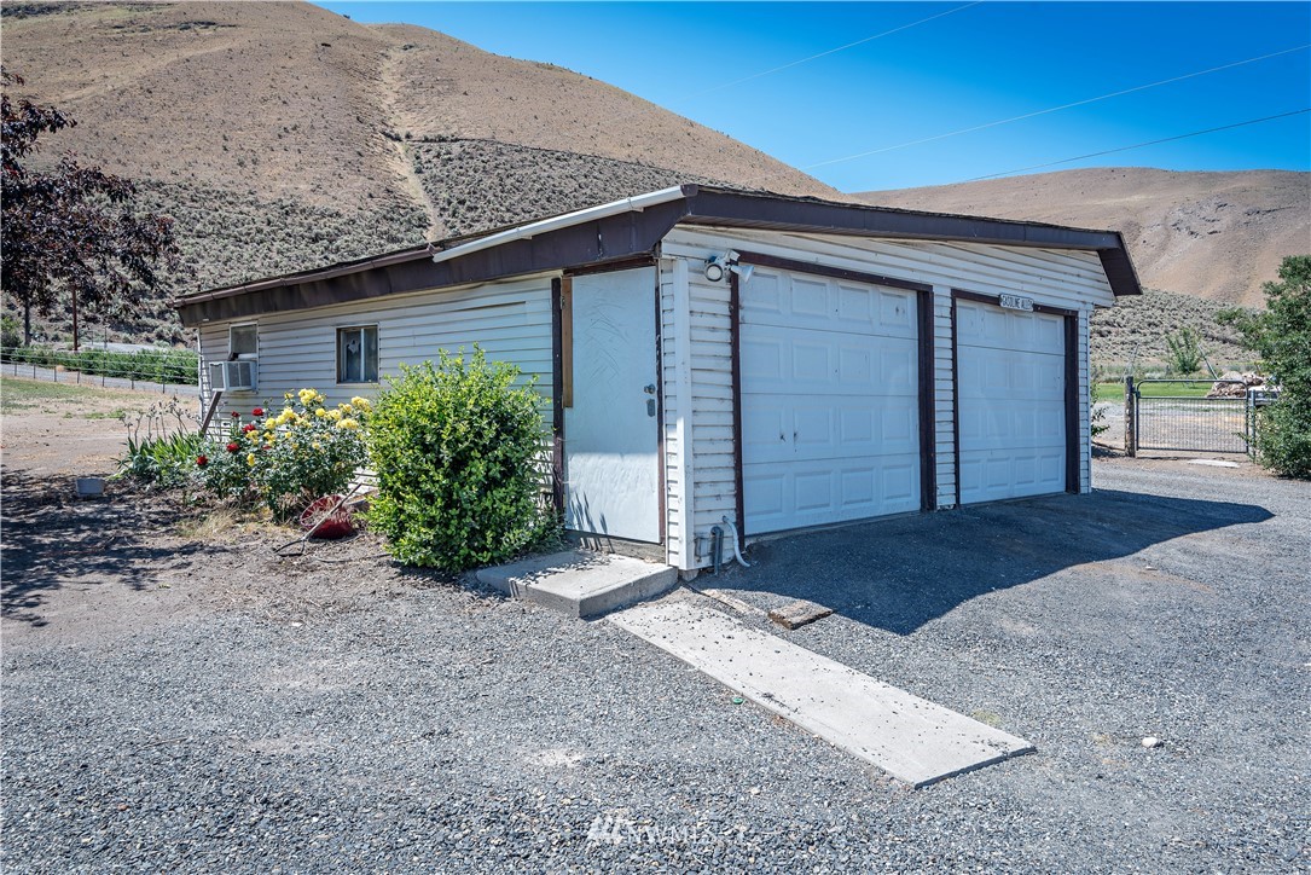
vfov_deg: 49.6
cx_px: 656
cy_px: 438
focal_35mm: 26
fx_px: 947
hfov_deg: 69.4
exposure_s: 1/250
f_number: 10
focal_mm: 26
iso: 200
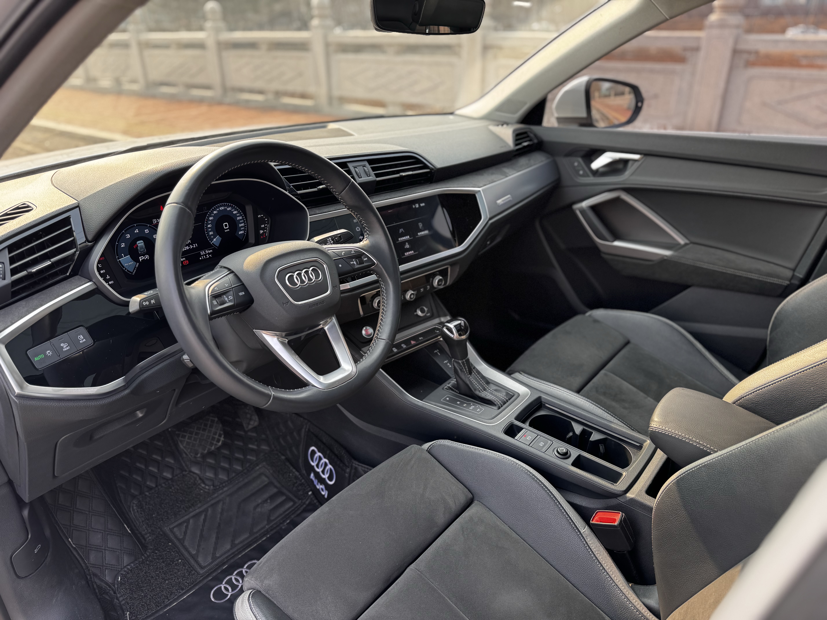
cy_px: 310
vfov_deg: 56.8
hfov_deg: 71.6
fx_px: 573
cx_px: 414
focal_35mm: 24
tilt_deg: -27.0
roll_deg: +1.6
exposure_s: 1/177
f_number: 1.78
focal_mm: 6.76
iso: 80
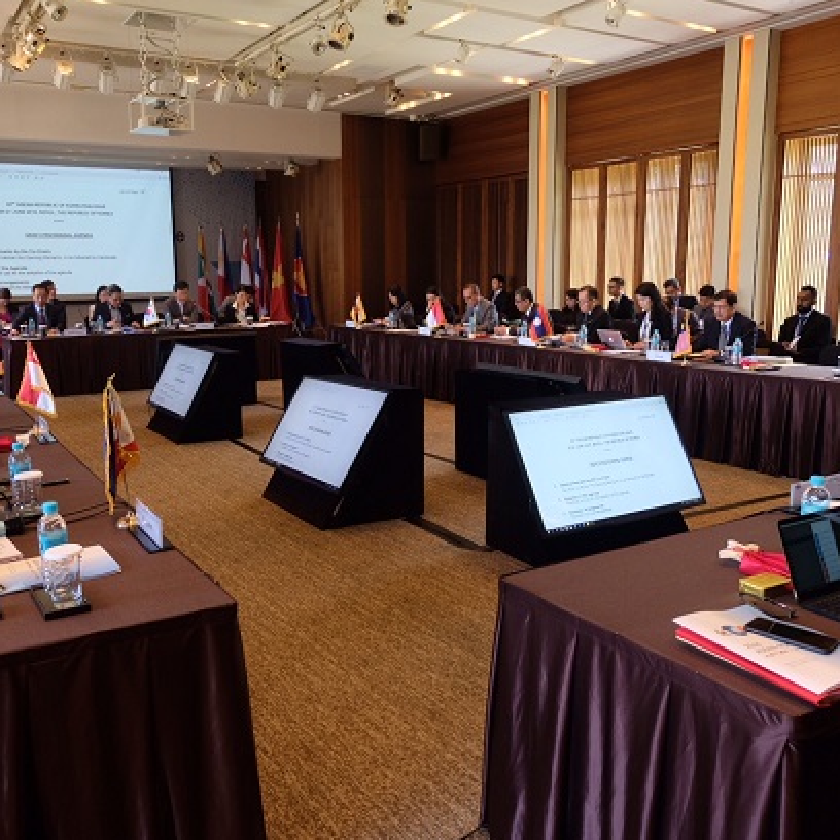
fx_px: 851
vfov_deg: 52.5
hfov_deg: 52.5
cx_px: 399
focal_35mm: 31
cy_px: 421
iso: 800
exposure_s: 1/38
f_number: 4
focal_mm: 16
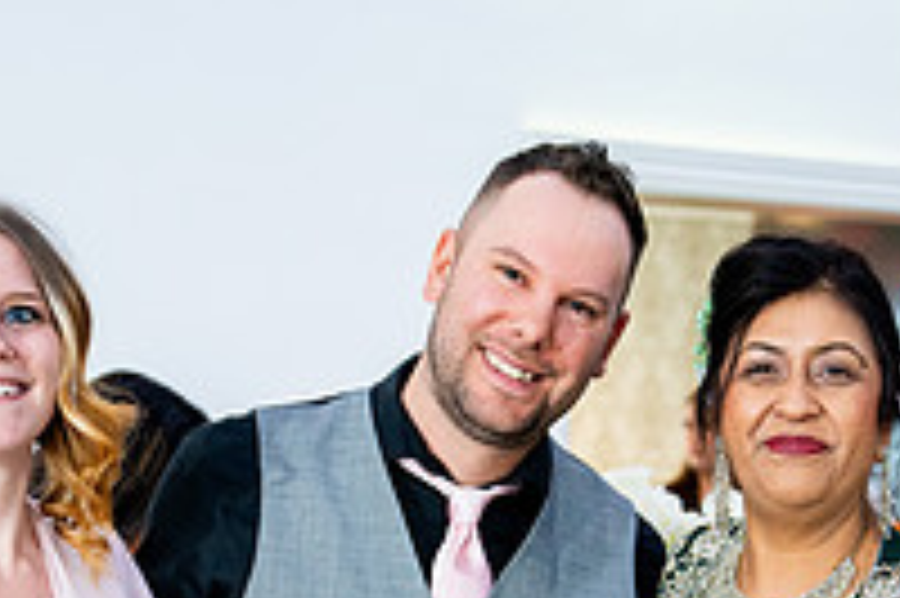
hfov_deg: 17.1
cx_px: 652
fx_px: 2972
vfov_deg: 11.2
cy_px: 812
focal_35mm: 119
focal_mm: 41
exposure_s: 1/125
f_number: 2.8
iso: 1600
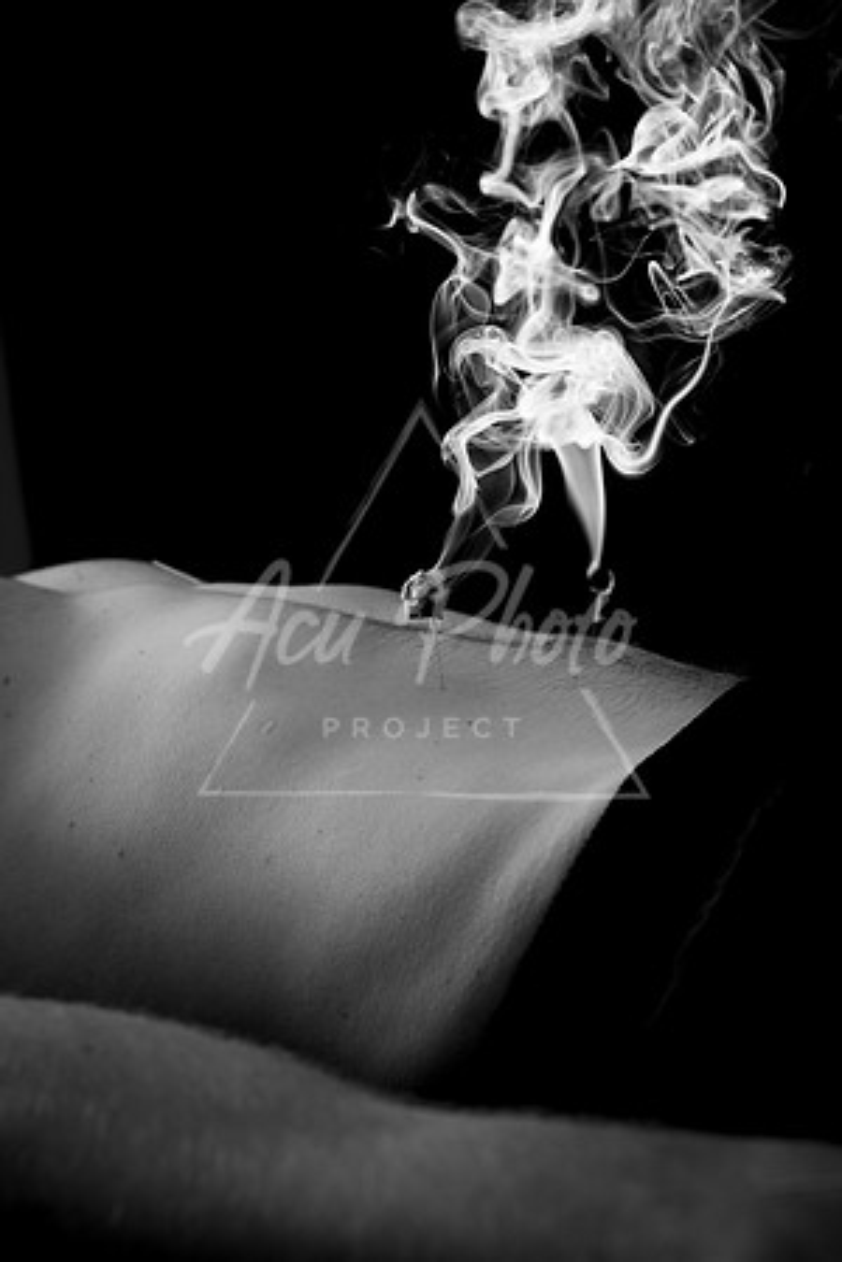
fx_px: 1754
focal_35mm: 50
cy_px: 631
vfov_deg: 39.6
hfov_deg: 27.0
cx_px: 421
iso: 800
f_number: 5
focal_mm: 50
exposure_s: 1/200
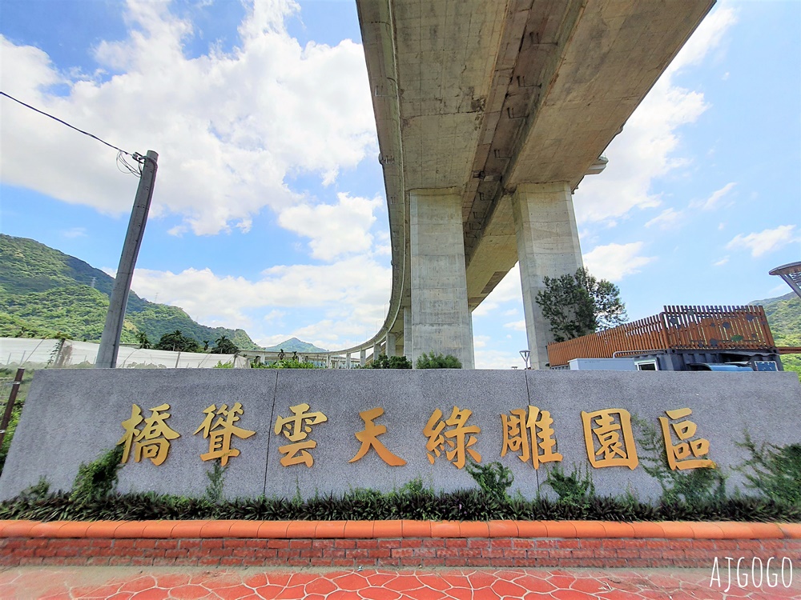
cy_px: 300
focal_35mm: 13
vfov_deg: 89.9
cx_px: 400
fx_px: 301
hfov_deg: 106.2
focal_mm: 1.74
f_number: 2.2
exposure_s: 1/816
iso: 50
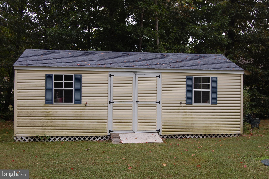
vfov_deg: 34.1
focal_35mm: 39
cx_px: 134
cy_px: 90
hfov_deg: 49.6
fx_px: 291
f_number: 7.1
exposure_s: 1/200
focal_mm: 26
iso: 200
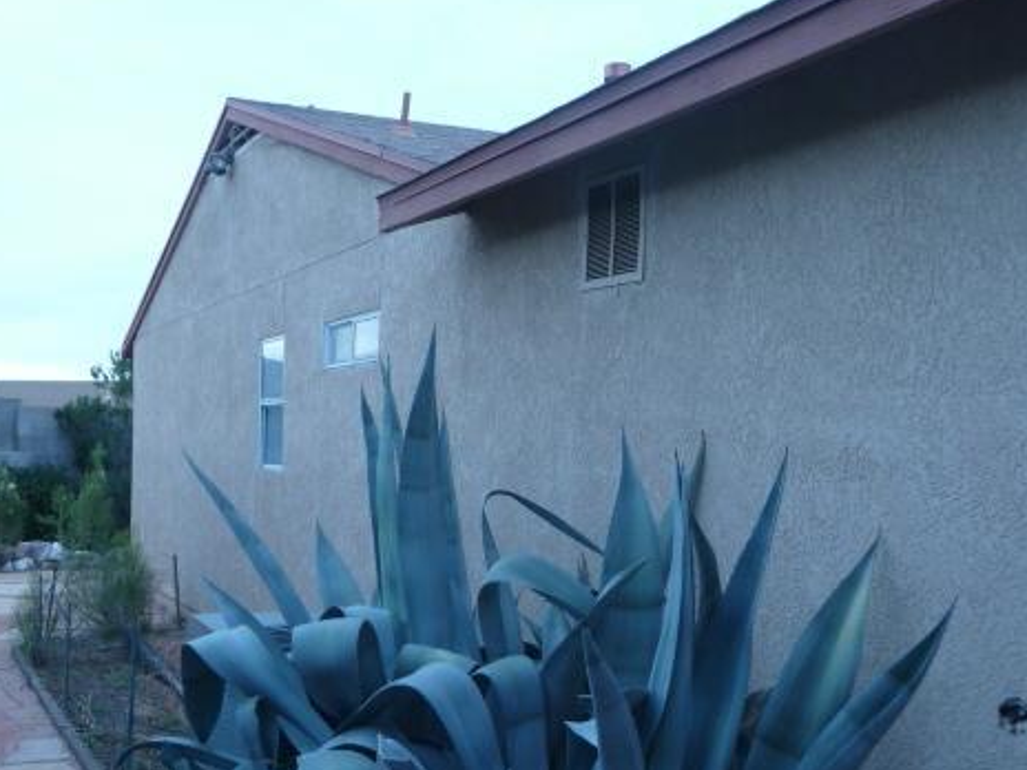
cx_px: 412
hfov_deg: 46.5
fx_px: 1187
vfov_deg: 35.8
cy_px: 465
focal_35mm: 40
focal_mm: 4.7
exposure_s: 1/250
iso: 100
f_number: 3.3
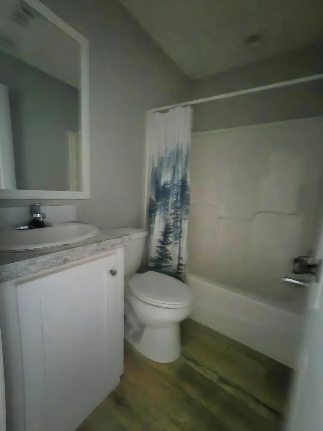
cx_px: 162
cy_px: 216
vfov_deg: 106.2
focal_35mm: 13
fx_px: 162
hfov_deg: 89.9
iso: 2500
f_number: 2.2
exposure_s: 1/4
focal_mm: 2.2
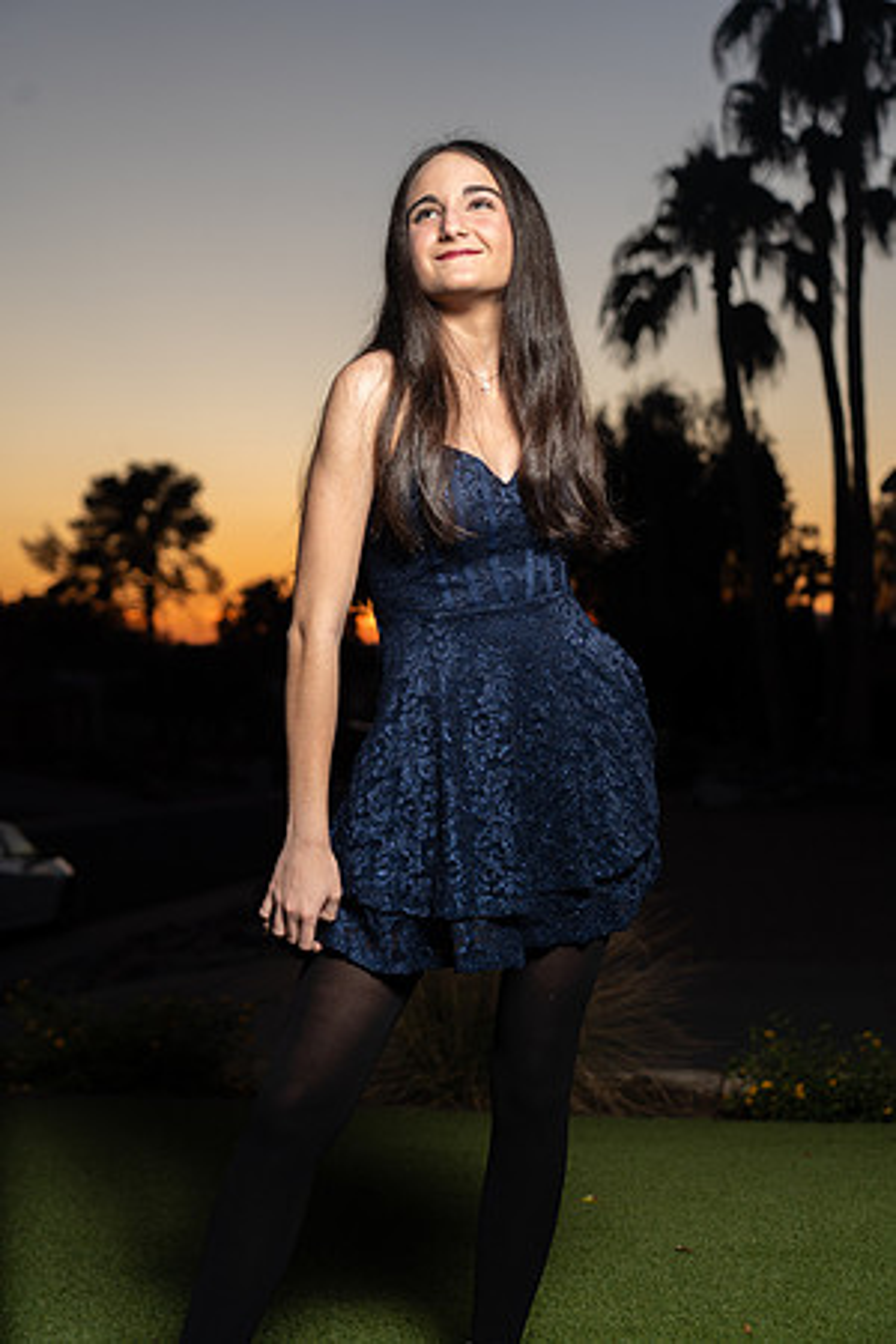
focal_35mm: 56
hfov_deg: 24.2
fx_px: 2091
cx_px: 448
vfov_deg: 35.6
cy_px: 672
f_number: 4
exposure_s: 1/200
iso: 100
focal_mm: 56
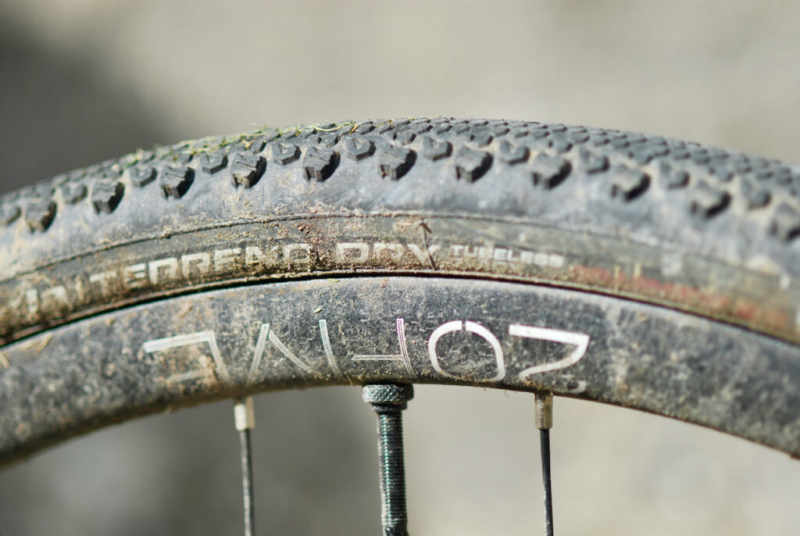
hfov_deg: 13.0
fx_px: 3505
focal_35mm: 158
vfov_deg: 8.7
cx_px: 400
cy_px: 268
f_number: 3
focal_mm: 105
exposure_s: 1/640
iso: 100
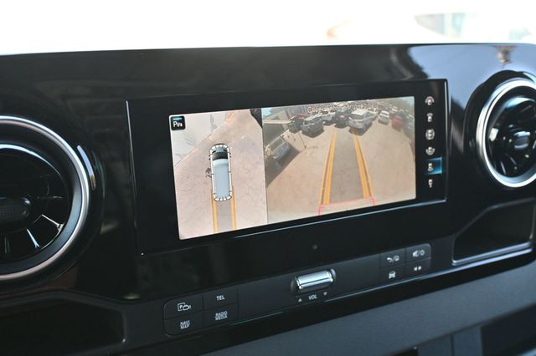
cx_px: 268
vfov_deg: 35.5
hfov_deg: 51.3
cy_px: 178
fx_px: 558
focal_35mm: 38
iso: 1000
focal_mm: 25
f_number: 4.2
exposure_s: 1/125
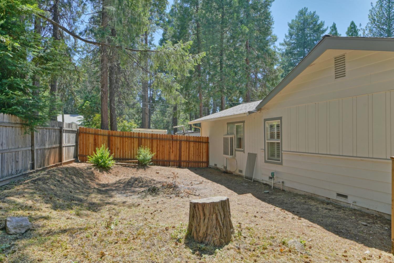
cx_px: 197
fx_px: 263
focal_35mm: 24
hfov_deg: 73.7
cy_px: 132
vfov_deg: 53.1
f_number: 7.1
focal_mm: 24
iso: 100
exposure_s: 1/80
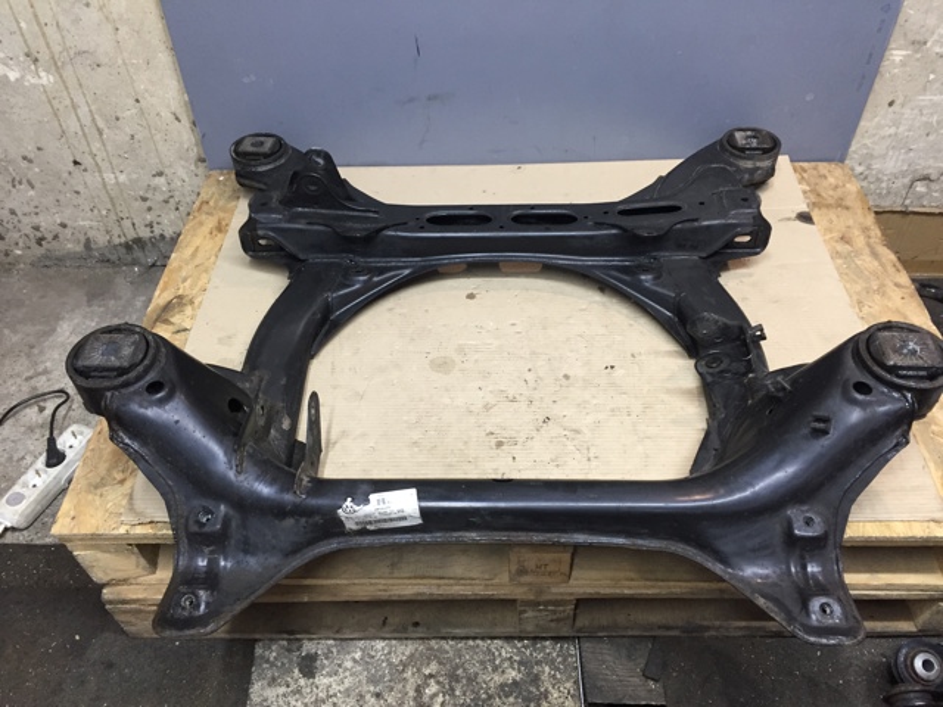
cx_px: 472
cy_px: 354
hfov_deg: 61.7
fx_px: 790
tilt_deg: -45.6
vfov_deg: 48.2
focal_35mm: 29
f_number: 2.2
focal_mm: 4.15
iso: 80
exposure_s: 1/33
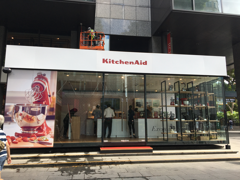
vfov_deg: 48.2
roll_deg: +0.5
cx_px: 120
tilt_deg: +8.3
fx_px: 201
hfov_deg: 61.7
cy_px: 90
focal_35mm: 29
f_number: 2.2
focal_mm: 4.15
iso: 25
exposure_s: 1/496
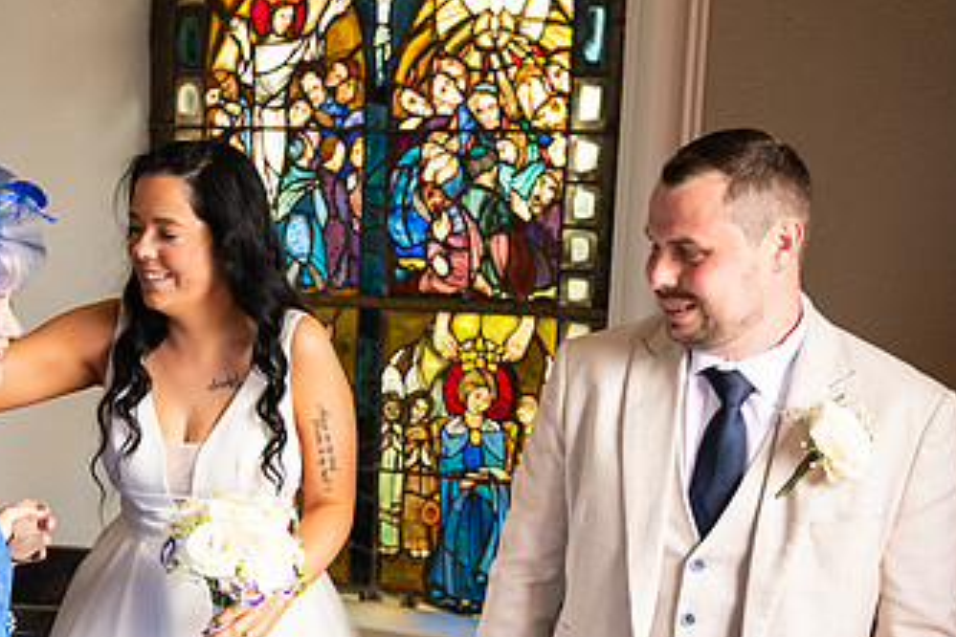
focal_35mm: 61
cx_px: 264
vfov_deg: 22.1
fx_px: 1620
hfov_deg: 32.4
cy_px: 458
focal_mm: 35
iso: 640
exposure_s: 1/160
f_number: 3.5
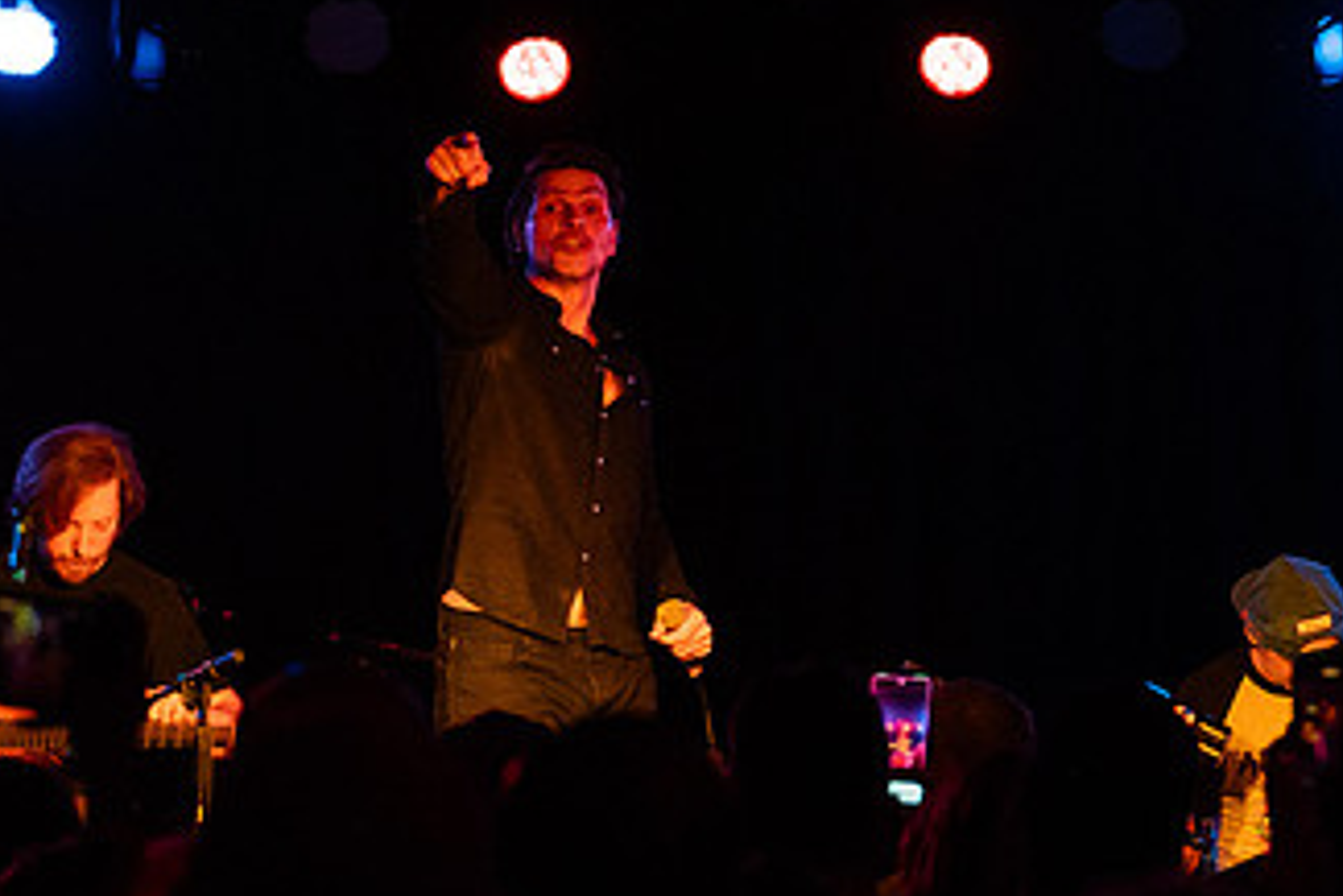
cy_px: 447
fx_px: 8696
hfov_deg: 8.8
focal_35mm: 233
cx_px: 636
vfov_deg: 5.9
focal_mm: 100
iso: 2500
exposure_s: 1/640
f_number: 4
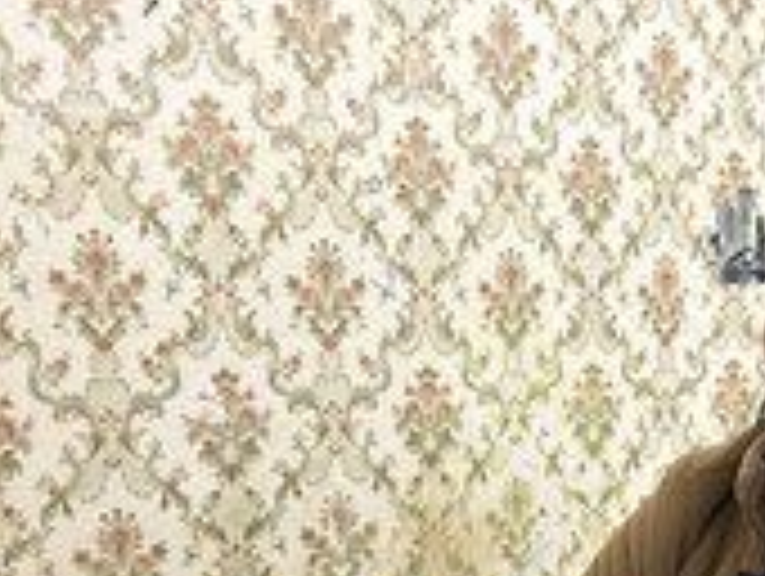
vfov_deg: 23.0
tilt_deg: -12.0
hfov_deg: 30.9
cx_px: 608
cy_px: 598
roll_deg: +1.6
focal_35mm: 61
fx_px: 1350
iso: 500
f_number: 1.5
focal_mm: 5.7
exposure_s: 1/25
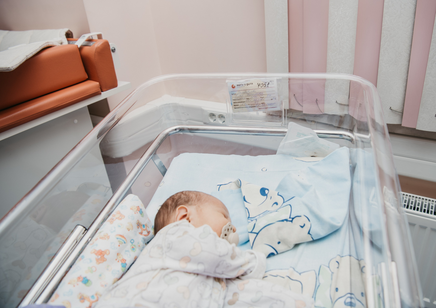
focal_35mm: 27
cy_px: 142
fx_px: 332
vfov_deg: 49.6
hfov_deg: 66.2
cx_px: 249
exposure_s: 1/160
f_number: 4
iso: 125
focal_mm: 24
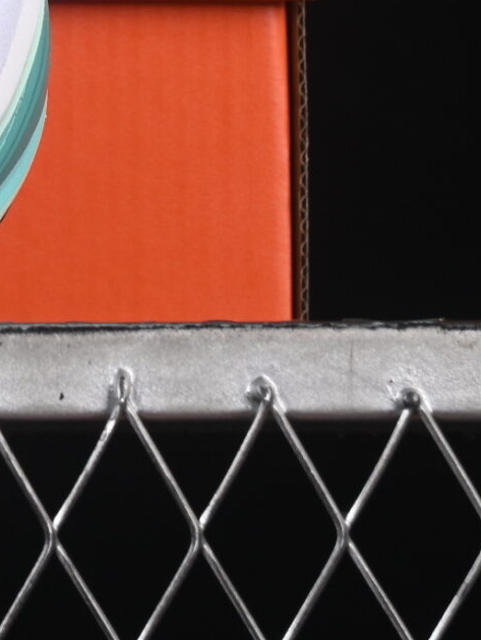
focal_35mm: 293
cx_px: -614
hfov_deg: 5.0
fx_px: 5425
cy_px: -217
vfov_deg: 6.7
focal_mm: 50
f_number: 8
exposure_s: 1/100
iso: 160
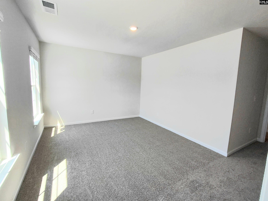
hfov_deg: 94.5
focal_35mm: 16
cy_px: 100
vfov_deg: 78.1
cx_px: 134
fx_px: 124
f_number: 2.2
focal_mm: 1.64
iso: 40
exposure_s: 1/133
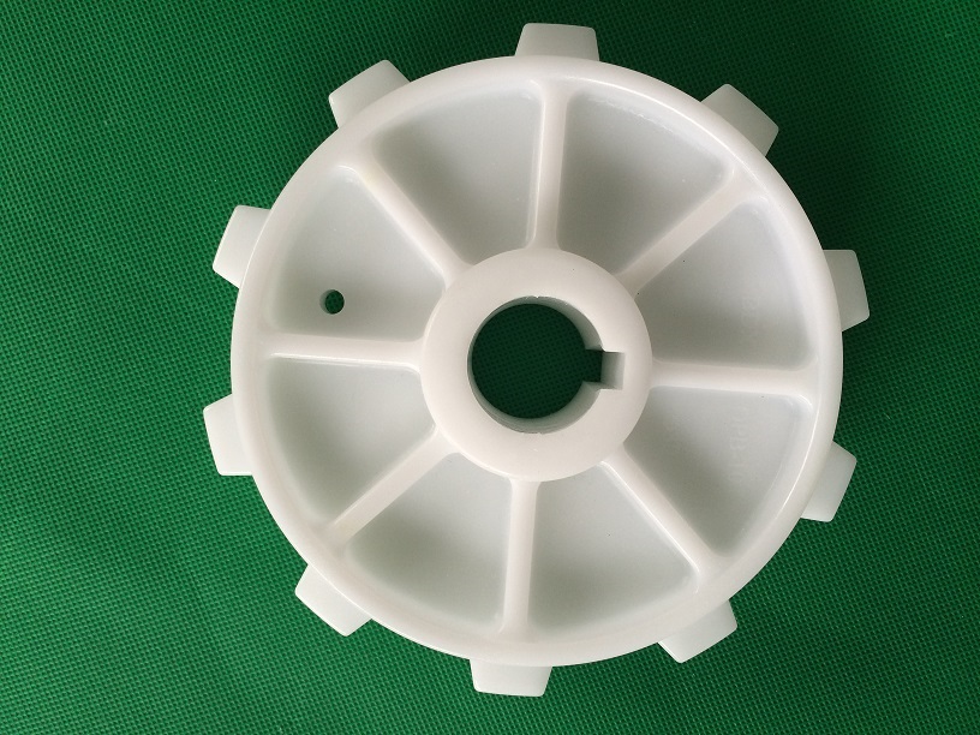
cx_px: 490
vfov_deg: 46.8
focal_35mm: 30
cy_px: 368
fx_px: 849
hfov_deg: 60.0
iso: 64
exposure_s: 1/100
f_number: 2.2
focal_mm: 4.12
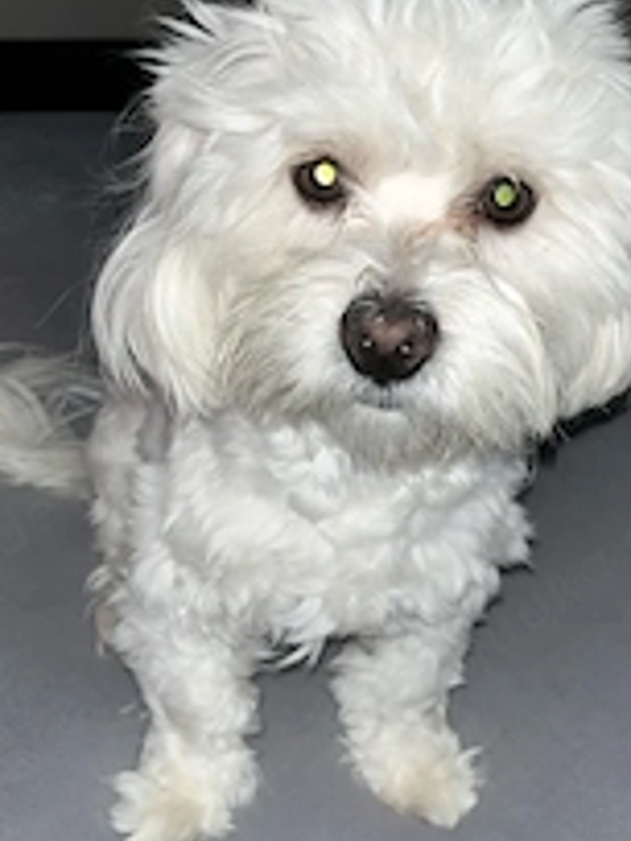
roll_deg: -8.7
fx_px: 1240
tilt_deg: -26.8
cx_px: 342
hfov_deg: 28.5
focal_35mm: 51
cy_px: 309
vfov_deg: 37.2
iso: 32
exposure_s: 1/46
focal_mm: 5.1
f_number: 1.6
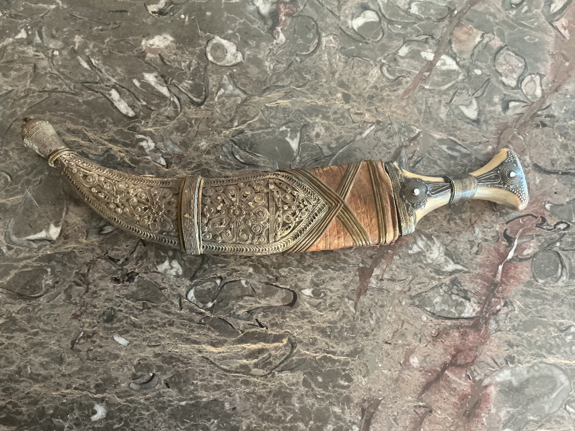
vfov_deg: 48.2
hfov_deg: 61.7
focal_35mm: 29
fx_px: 482
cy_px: 216
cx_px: 288
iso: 250
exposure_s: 1/60
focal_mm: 3
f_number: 1.8
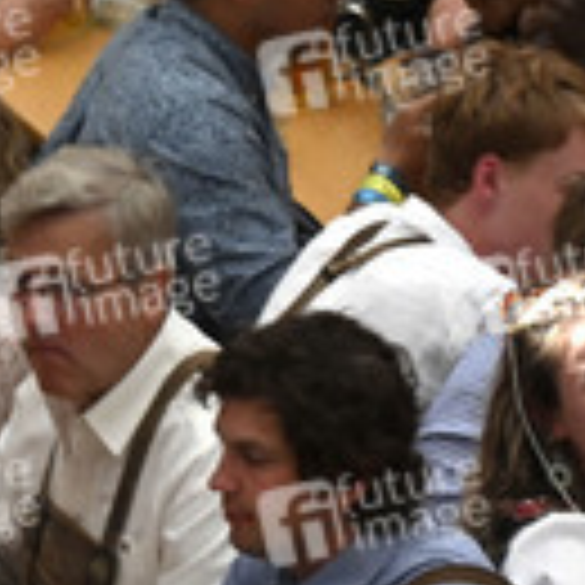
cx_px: 882
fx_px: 8413
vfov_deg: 4.0
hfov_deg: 4.0
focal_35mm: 440
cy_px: 626
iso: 5000
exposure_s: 1/500
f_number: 5.3
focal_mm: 100
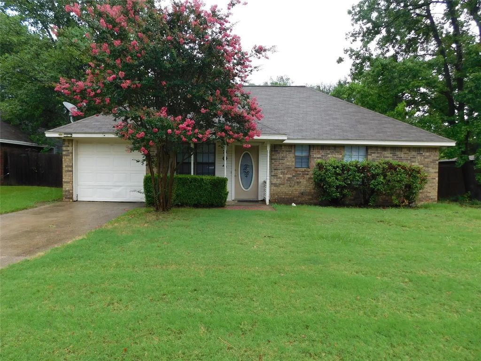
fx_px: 320
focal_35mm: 23
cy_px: 180
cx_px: 240
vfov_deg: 58.9
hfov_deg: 73.9
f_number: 3
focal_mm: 4
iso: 125
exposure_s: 1/250
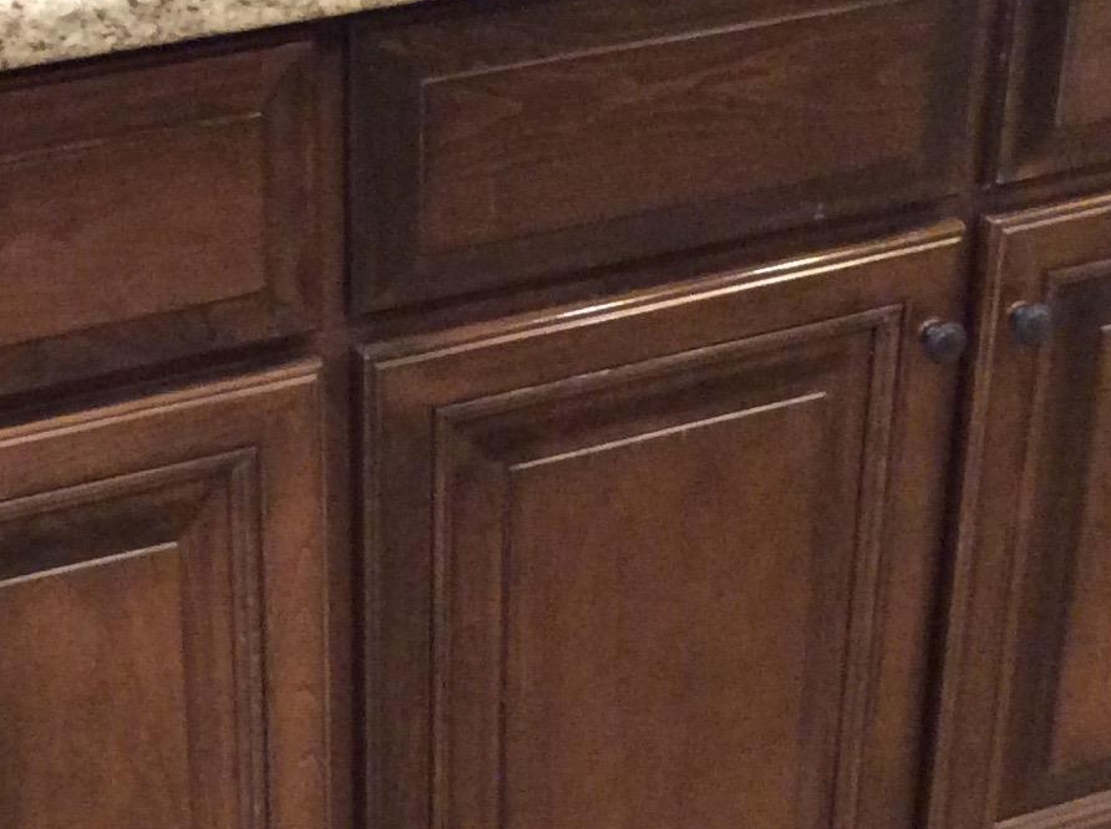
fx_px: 2980
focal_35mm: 93
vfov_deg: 15.8
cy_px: 431
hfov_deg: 21.0
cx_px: 349
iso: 320
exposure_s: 1/20
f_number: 2.4
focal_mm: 3.3
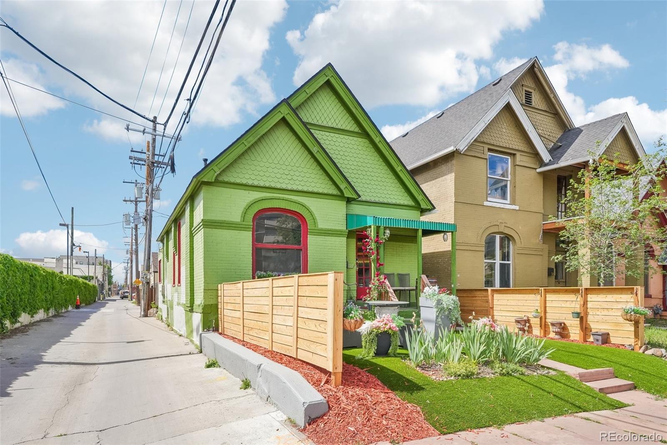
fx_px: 397
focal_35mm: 21
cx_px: 334
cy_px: 222
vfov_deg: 58.4
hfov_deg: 80.0
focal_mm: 14.3
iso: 800
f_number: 8
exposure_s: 1/1000
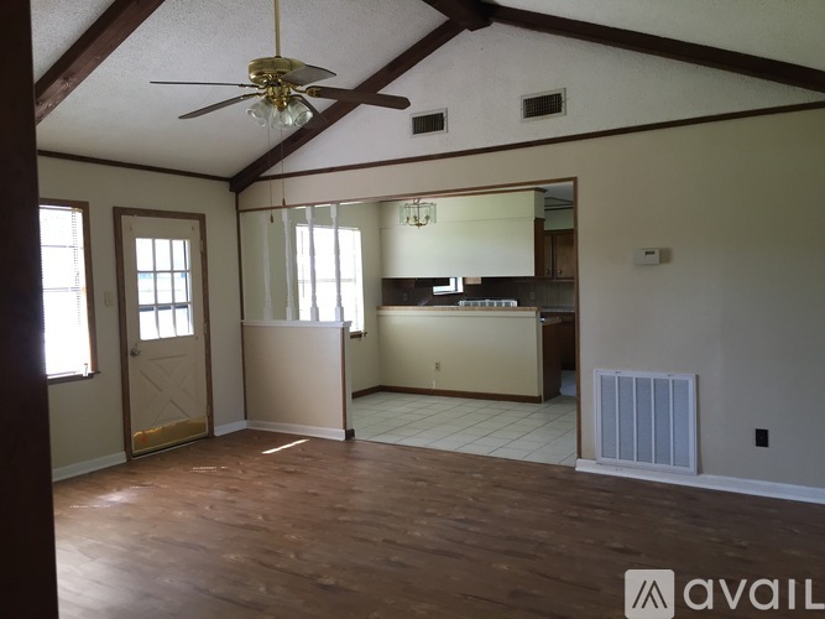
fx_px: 691
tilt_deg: -2.5
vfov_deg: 48.2
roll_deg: +0.6
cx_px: 412
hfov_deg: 61.7
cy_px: 310
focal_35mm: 29
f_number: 2.2
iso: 40
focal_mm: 4.15
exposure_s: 1/30
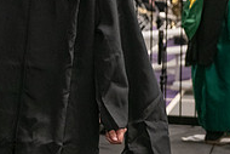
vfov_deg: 7.2
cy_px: -45
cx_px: -92
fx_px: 1208
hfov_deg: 10.6
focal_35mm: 189
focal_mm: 62
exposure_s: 1/125
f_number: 5
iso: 2000
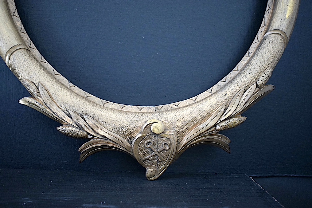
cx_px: 156
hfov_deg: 45.0
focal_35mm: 44
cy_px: 104
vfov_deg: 30.8
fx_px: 377
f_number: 4.2
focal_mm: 29
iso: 2000
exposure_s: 1/60
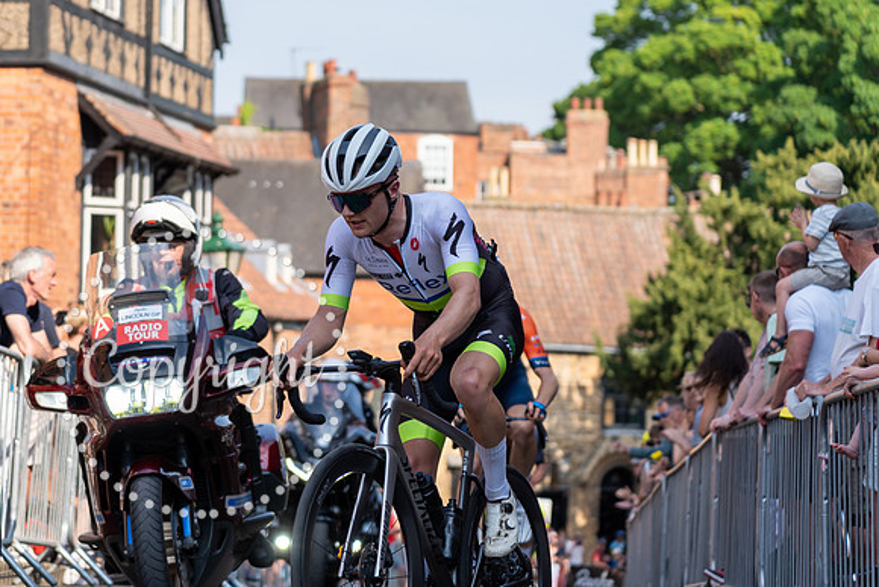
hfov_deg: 20.1
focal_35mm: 101
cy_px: 192
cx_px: 287
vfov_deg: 13.5
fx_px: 2475
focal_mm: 75
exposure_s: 1/1250
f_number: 2.8
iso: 100
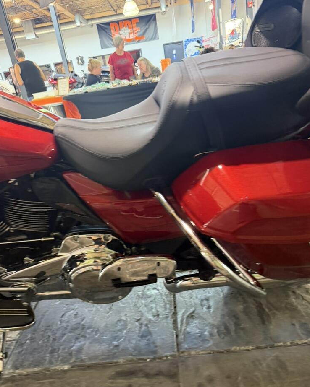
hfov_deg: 54.9
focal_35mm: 26
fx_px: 298
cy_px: 208
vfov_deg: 66.0
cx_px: 159
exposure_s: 1/60
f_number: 1.78
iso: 320
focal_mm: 6.76
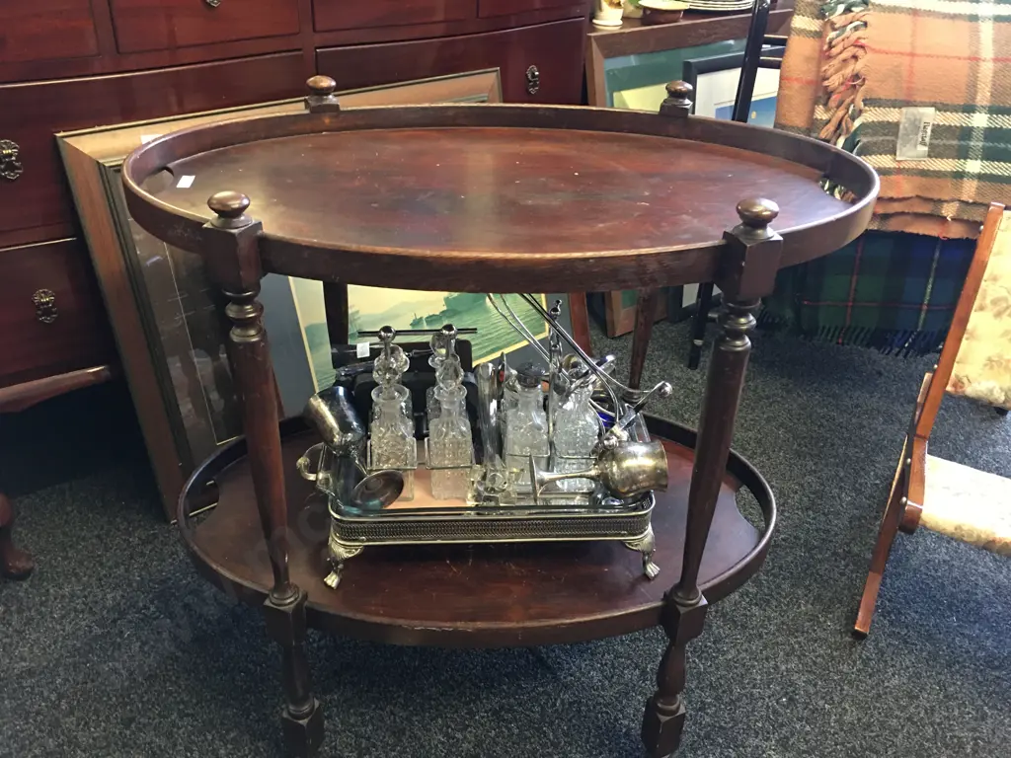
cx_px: 506
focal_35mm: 29
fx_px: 847
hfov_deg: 61.7
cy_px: 379
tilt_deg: -30.1
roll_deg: -2.4
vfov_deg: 48.2
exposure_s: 1/10
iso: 80
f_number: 2.2
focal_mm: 4.15
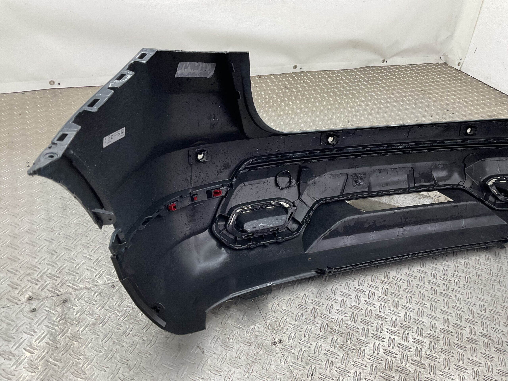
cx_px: 254
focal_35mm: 29
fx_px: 426
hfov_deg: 61.7
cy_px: 190
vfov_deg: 48.2
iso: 50
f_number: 1.8
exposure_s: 1/100
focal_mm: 3
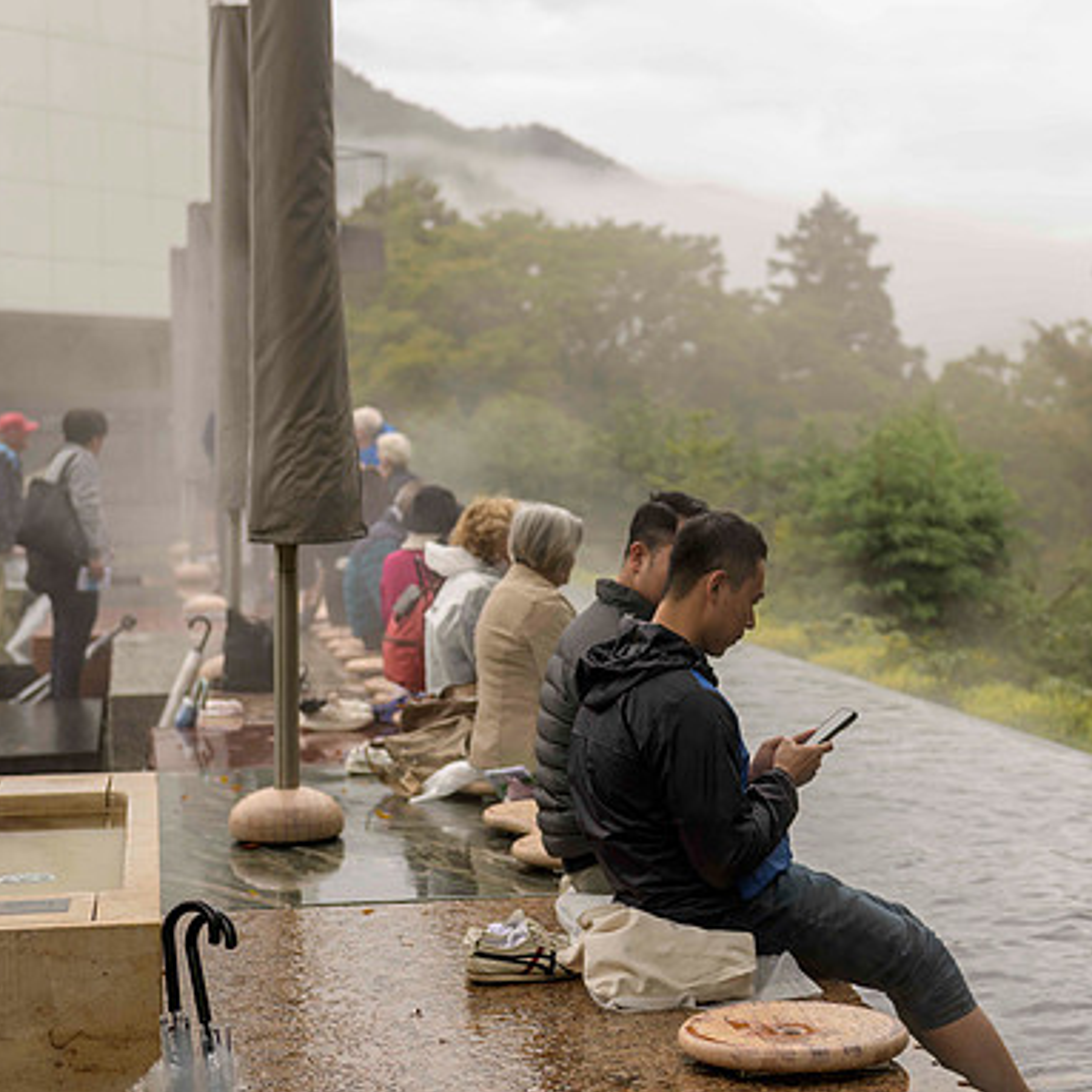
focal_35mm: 72
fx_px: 2570
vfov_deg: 24.0
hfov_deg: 23.9
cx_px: 690
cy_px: 549
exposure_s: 1/160
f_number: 4
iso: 64
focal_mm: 56
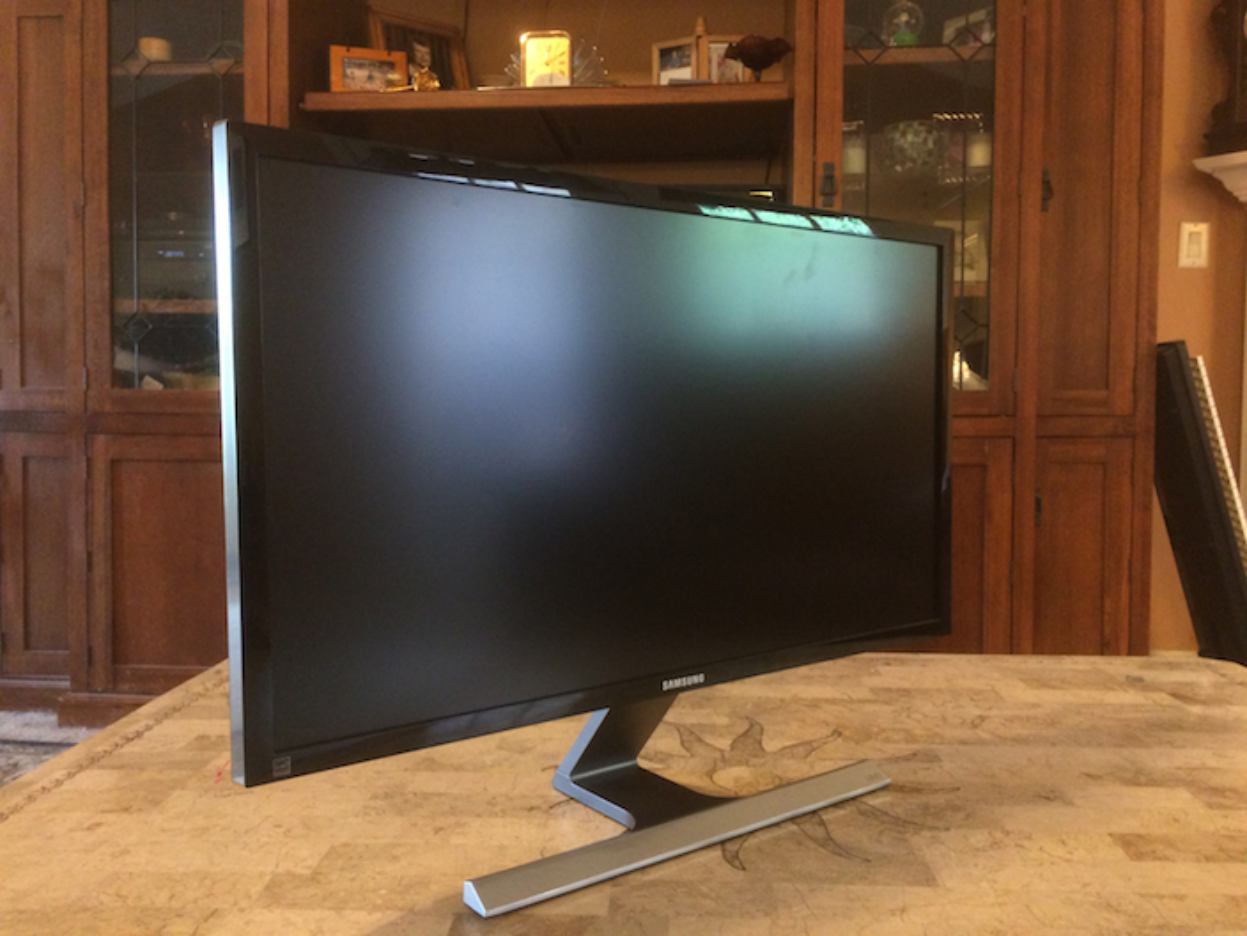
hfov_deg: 61.7
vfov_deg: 48.2
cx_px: 624
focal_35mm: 29
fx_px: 1045
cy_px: 468
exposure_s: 1/15
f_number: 2.2
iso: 320
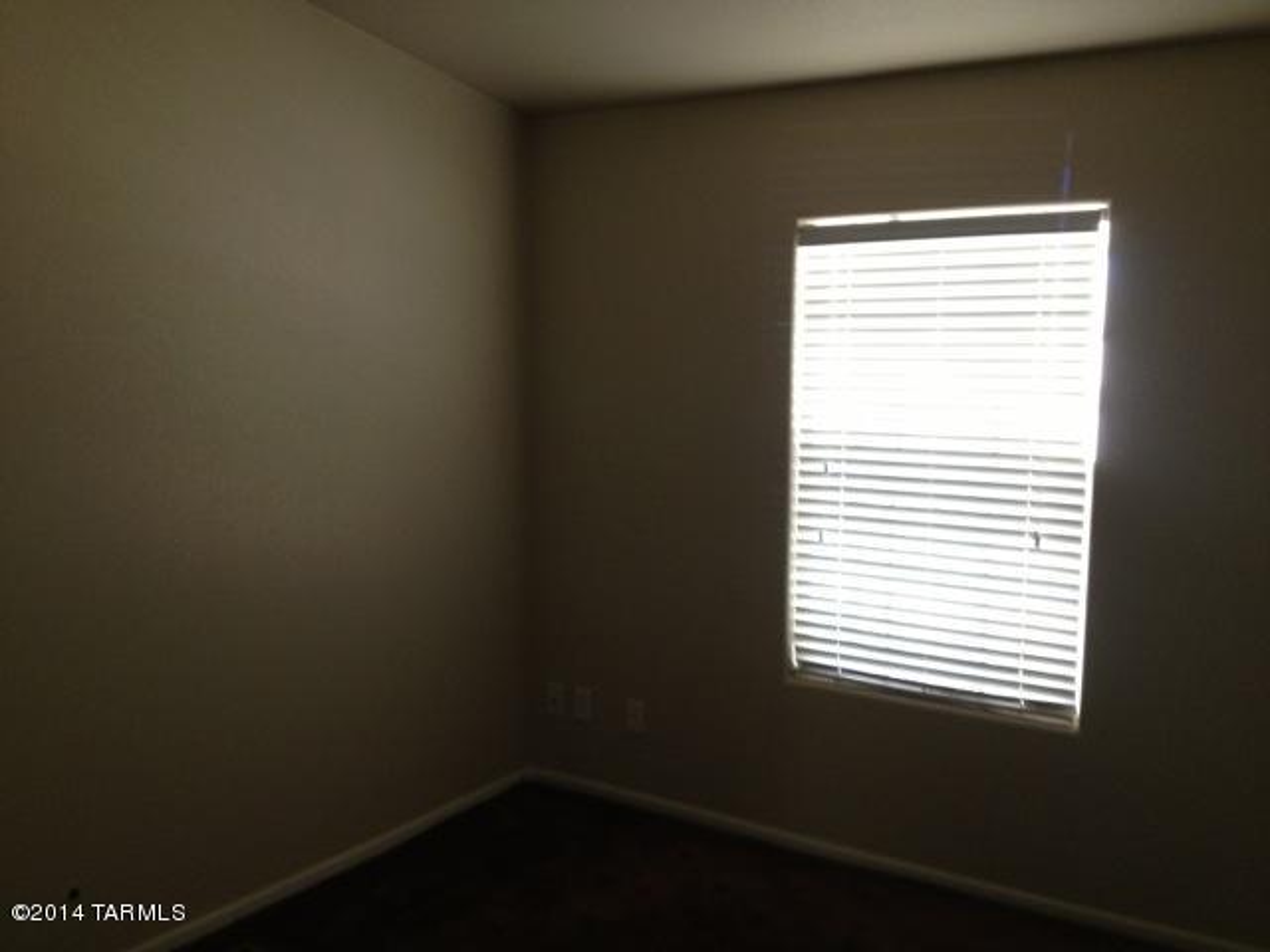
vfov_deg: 40.7
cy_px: 476
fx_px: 1284
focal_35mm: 35
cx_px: 635
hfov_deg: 52.6
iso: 100
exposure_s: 1/20
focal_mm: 4.28
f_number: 2.4
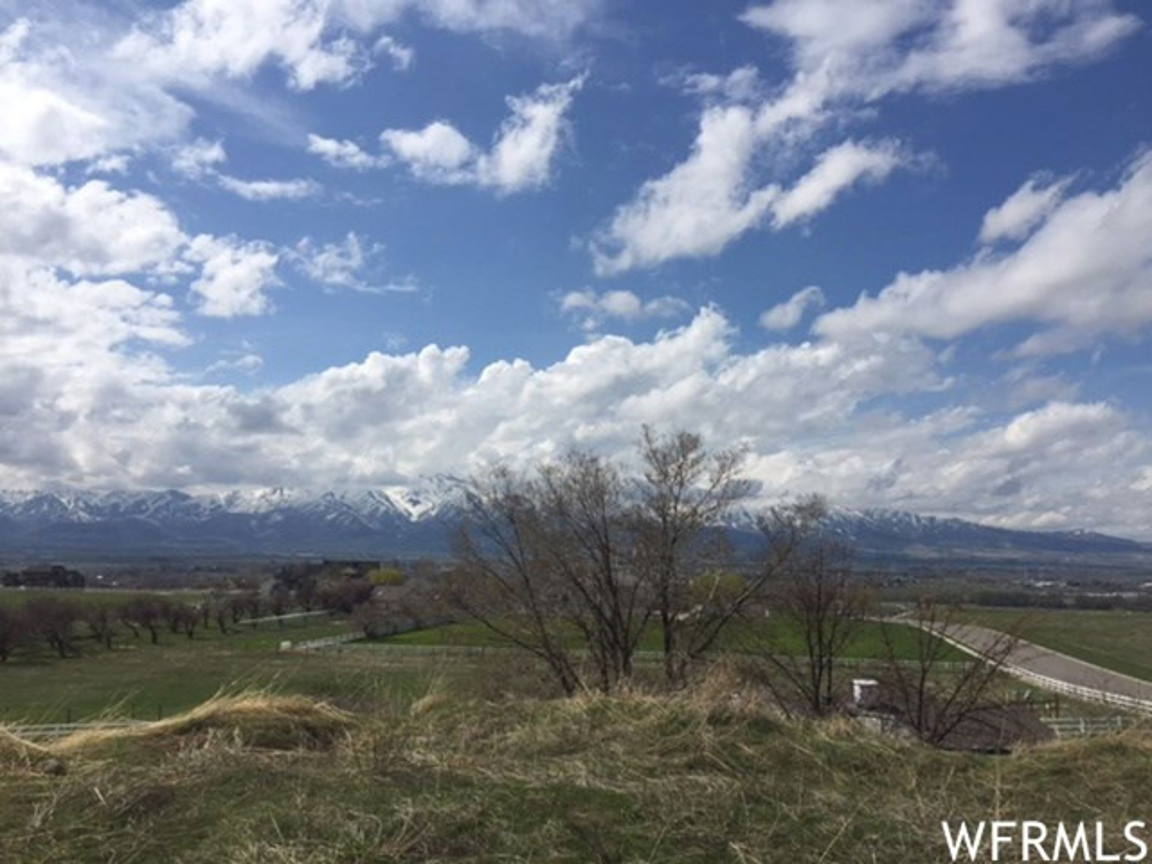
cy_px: 432
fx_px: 965
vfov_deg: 48.2
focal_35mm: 29
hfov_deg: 61.7
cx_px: 576
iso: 32
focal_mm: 4.15
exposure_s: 1/5650
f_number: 2.2
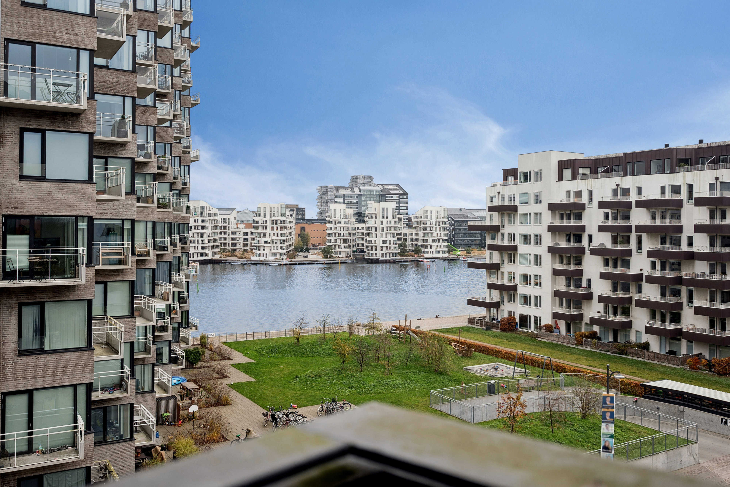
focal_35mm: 30
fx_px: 608
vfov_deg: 43.6
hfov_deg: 61.9
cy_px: 244
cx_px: 365
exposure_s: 1/100
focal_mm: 30
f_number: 4
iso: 200
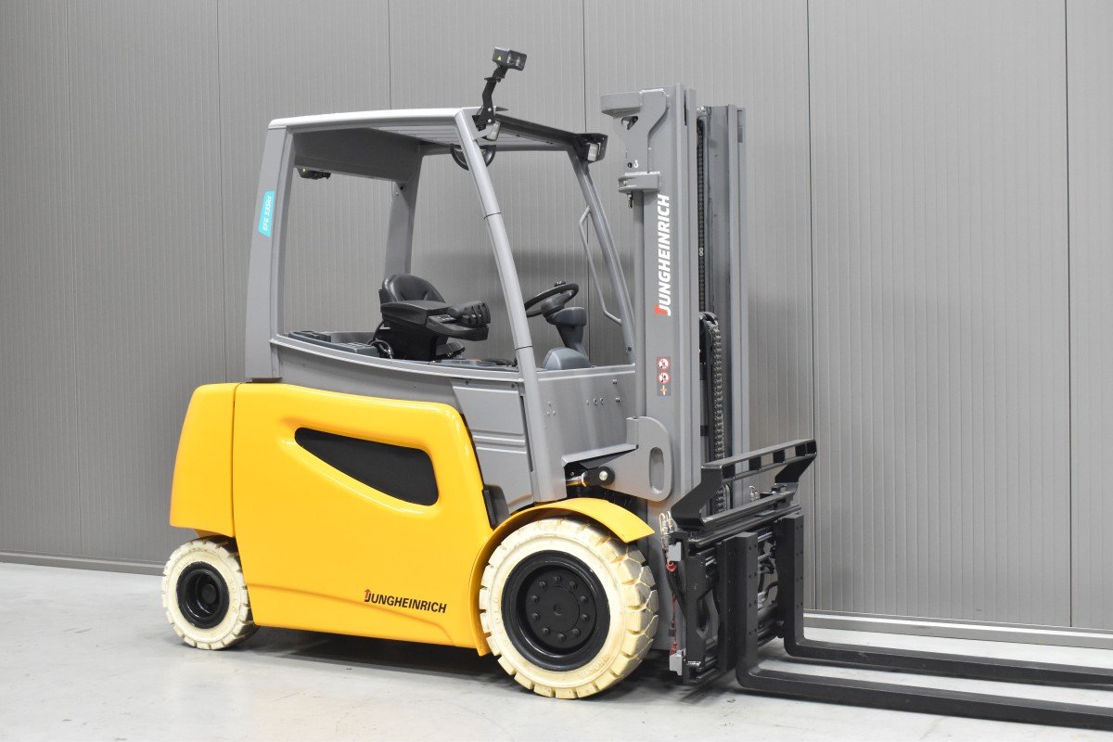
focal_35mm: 46
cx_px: 556
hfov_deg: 42.3
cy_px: 371
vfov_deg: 28.9
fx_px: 1438
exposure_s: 1/30
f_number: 6.3
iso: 2000
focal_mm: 31
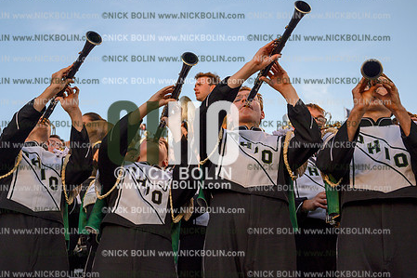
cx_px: 173
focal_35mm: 53
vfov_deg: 25.5
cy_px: 145
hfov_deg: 37.4
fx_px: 614
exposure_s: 1/400
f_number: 4
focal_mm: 41
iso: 100
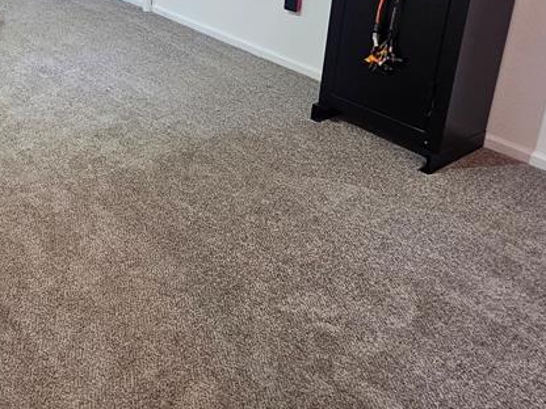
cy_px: 3
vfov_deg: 39.2
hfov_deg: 51.5
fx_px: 505
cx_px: 75
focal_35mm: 32
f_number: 2.2
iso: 200
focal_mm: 2.2
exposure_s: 1/60
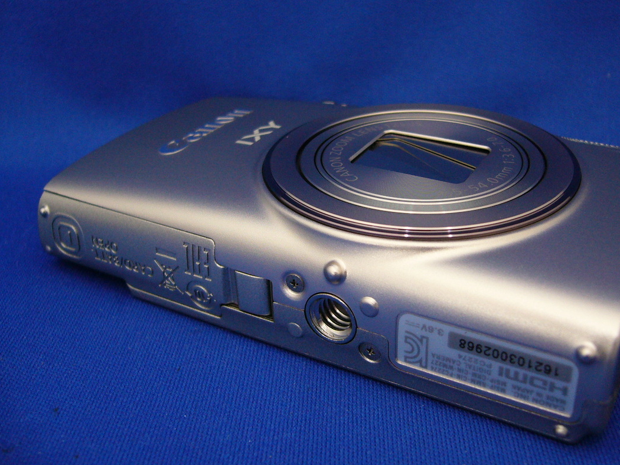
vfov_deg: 35.9
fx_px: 717
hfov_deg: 46.7
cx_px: 341
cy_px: 205
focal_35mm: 40
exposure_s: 1/30
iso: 200
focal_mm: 5.8
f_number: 2.8
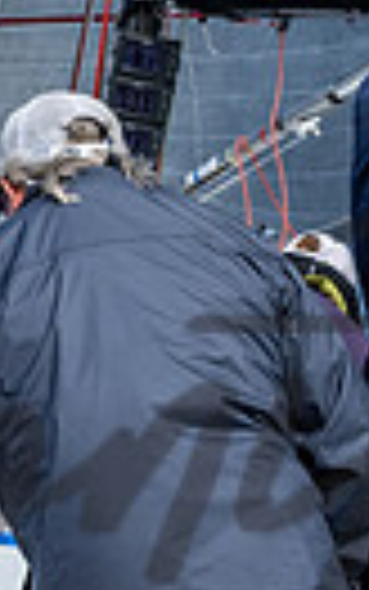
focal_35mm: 146
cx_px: -206
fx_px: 2347
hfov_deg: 8.8
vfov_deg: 14.3
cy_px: 357
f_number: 6.3
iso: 200
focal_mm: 29
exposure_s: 1/1250
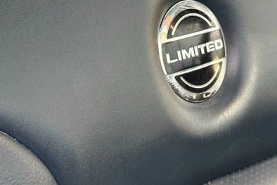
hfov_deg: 24.9
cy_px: 39
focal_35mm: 81
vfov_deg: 16.8
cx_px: 188
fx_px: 623
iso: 200
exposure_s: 1/60
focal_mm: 6.76
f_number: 1.78
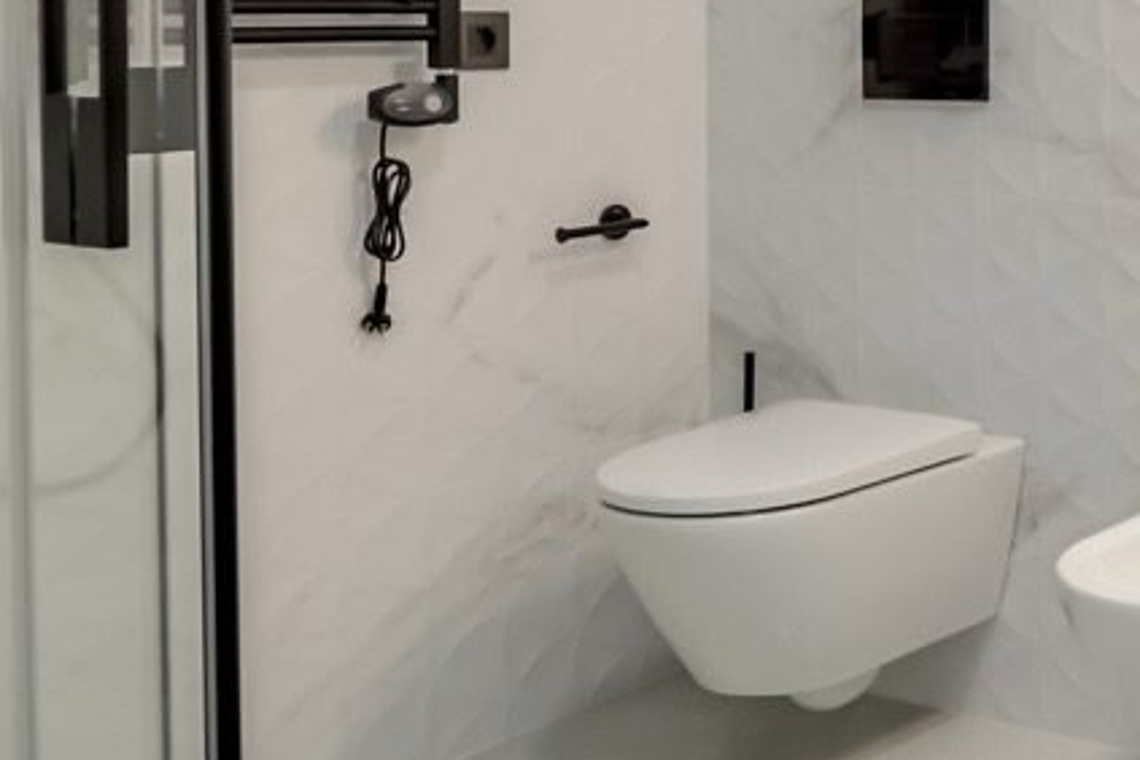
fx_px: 1678
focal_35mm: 53
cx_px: 1404
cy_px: 15
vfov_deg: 24.4
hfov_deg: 31.0
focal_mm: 14
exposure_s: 1/15
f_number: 9
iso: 400
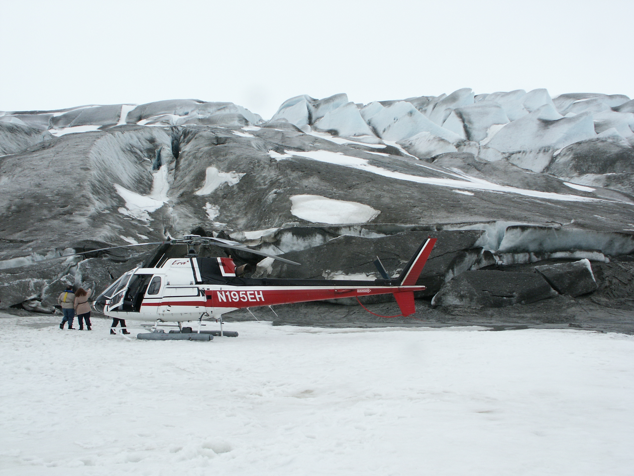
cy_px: 238
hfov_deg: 50.1
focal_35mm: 37
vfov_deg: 38.7
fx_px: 678
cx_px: 317
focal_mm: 9.68
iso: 100
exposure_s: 1/500
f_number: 8
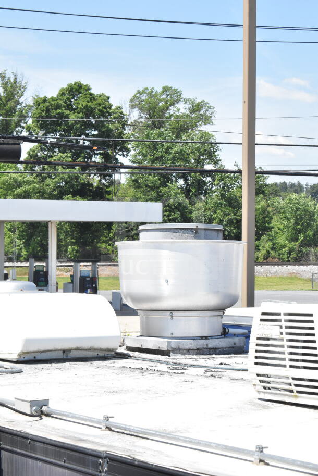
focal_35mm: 82
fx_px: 1092
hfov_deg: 16.6
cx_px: 159
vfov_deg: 24.6
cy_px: 238
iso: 1600
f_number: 14
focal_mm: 55
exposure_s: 1/800
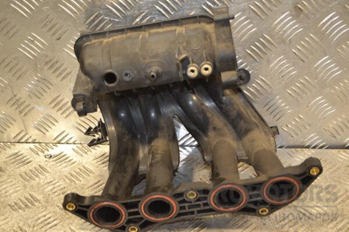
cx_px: 174
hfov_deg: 33.4
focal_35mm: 60
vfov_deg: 22.6
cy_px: 116
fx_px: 582
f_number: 5.3
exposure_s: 1/60
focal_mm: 40
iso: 500
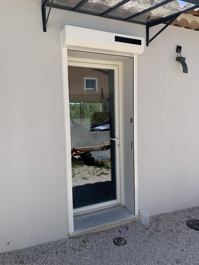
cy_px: 132
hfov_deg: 53.1
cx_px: 100
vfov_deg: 67.3
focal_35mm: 26
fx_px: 199
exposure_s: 1/1100
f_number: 1.8
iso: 25
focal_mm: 4.25
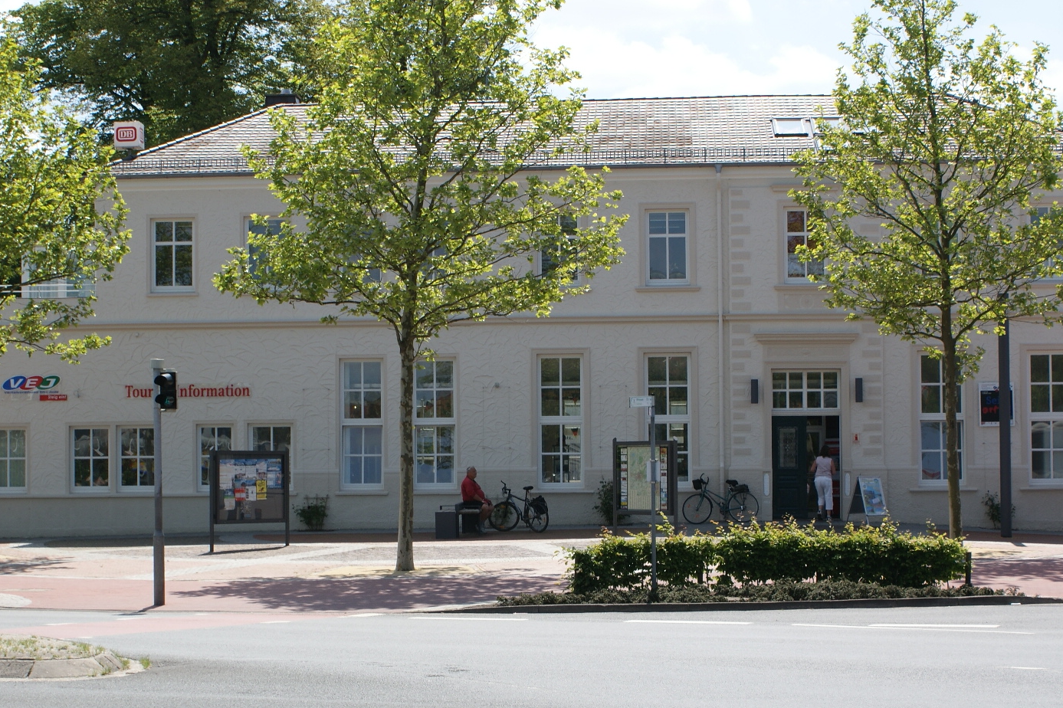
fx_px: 2146
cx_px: 500
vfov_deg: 18.7
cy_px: 398
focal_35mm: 73
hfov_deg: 27.8
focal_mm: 35
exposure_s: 1/125
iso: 100
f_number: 9
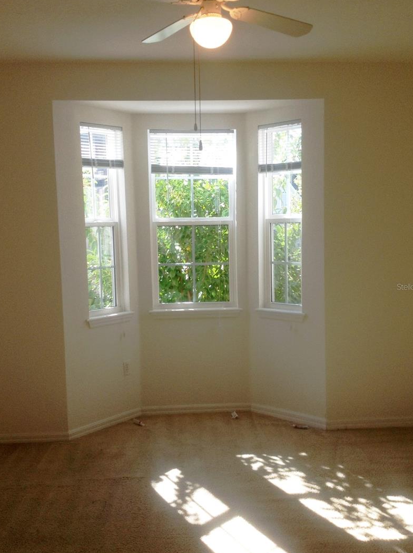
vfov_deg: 46.9
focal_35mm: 40
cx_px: 198
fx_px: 638
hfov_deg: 35.9
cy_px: 287
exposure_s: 1/159
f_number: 2.4
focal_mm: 4.28
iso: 50
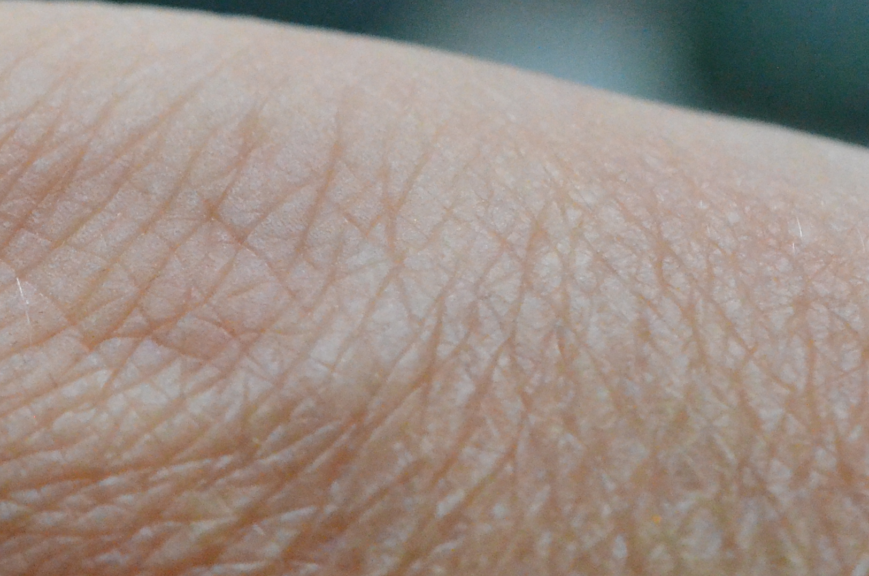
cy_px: 147
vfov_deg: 7.5
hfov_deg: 11.0
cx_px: -326
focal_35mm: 182
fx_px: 4384
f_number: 7.1
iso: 6400
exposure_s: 1/1250
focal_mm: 40
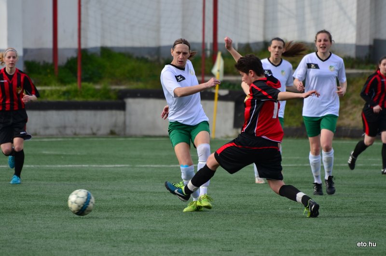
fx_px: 4815
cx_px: 193
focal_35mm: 450
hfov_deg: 4.6
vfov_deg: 3.0
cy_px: 128
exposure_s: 1/640
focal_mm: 300
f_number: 5.6
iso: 200
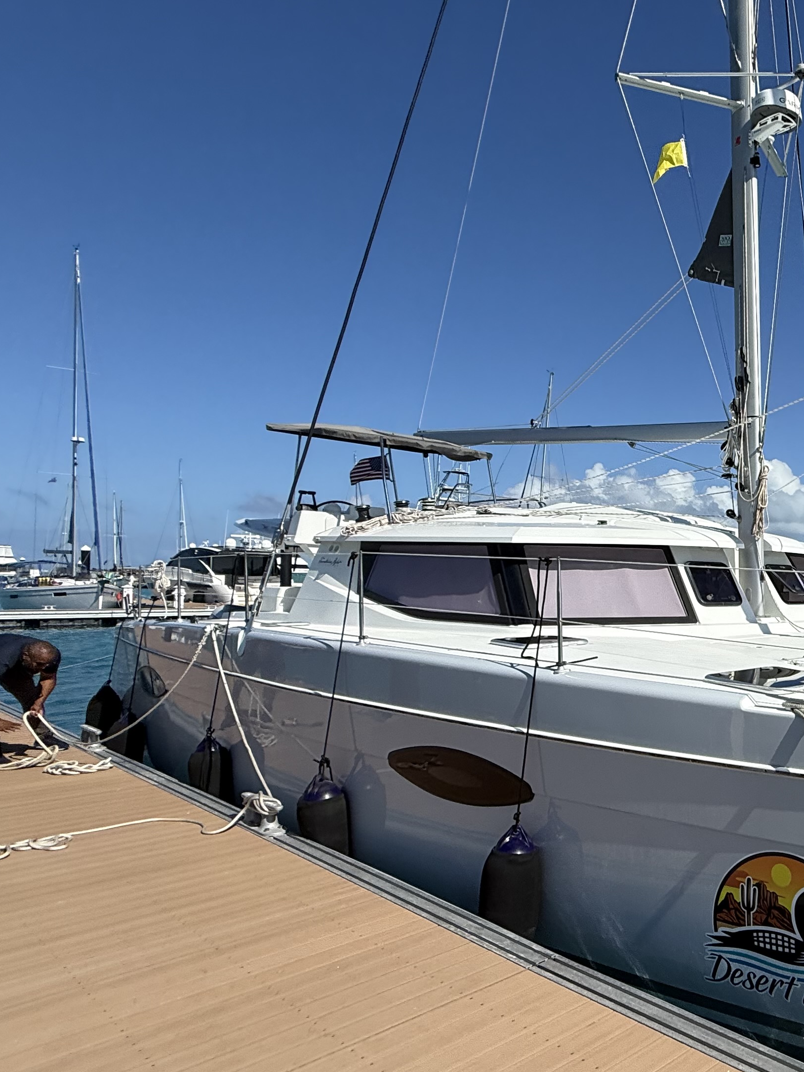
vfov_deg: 67.2
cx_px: 862
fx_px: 805
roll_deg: -0.8
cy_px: 573
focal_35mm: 26
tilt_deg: +2.6
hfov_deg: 42.8
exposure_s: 1/5618
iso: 50
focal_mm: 2.22
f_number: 2.2
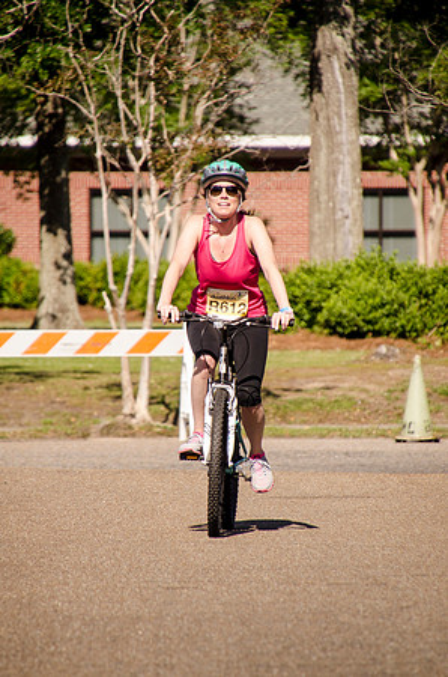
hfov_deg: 3.4
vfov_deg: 5.1
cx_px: 224
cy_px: 338
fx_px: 7595
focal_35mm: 405
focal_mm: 270
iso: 640
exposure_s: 1/2000
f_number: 6.3
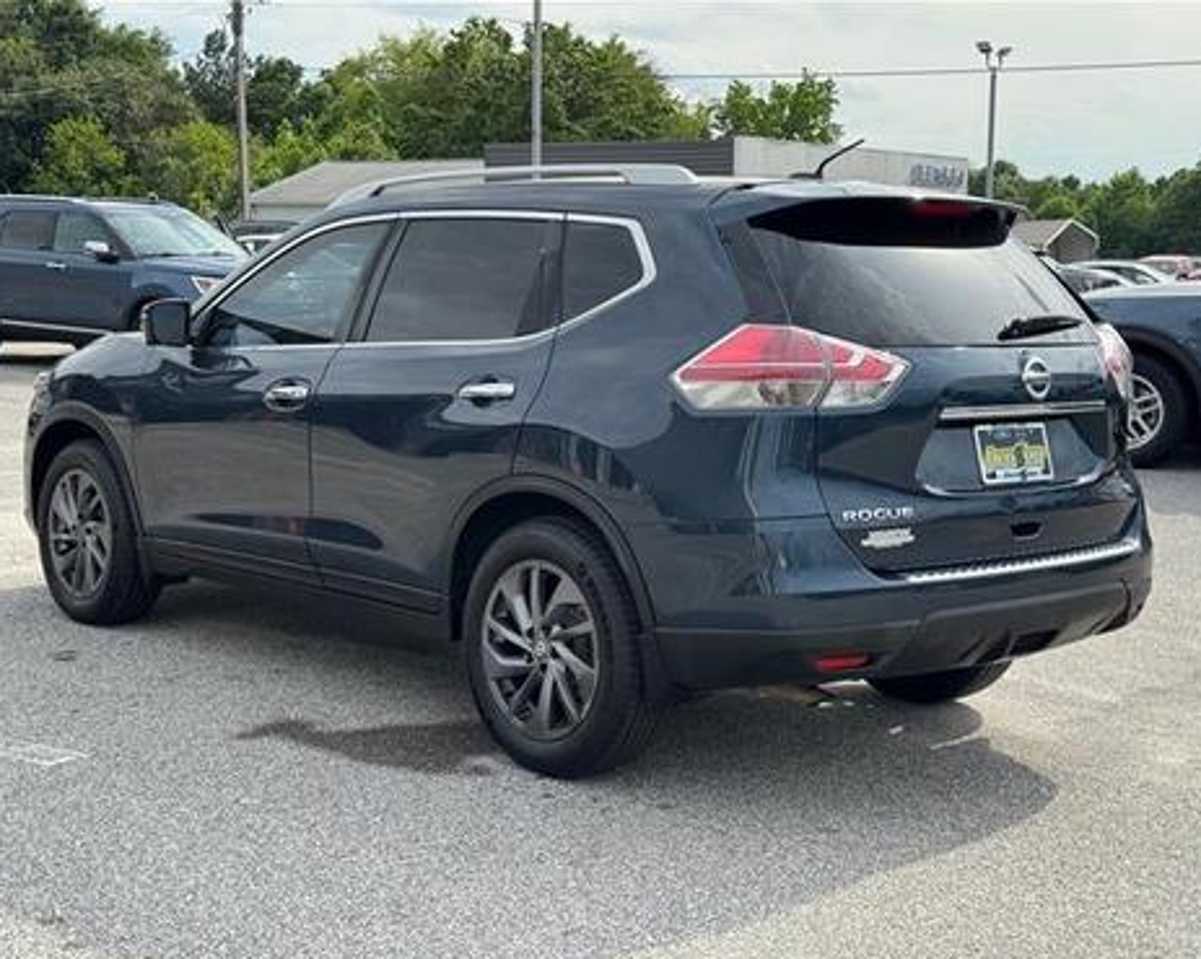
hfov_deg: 36.7
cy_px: 487
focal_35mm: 51
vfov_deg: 29.7
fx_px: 1812
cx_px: 584
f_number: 1.78
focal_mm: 6.76
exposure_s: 1/1770
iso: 64
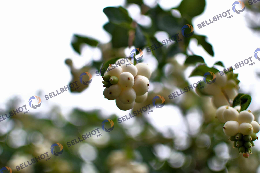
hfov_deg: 37.9
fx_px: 379
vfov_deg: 25.7
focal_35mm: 52
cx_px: 130
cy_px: 86
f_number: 2
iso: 100
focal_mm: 35
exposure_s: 1/40
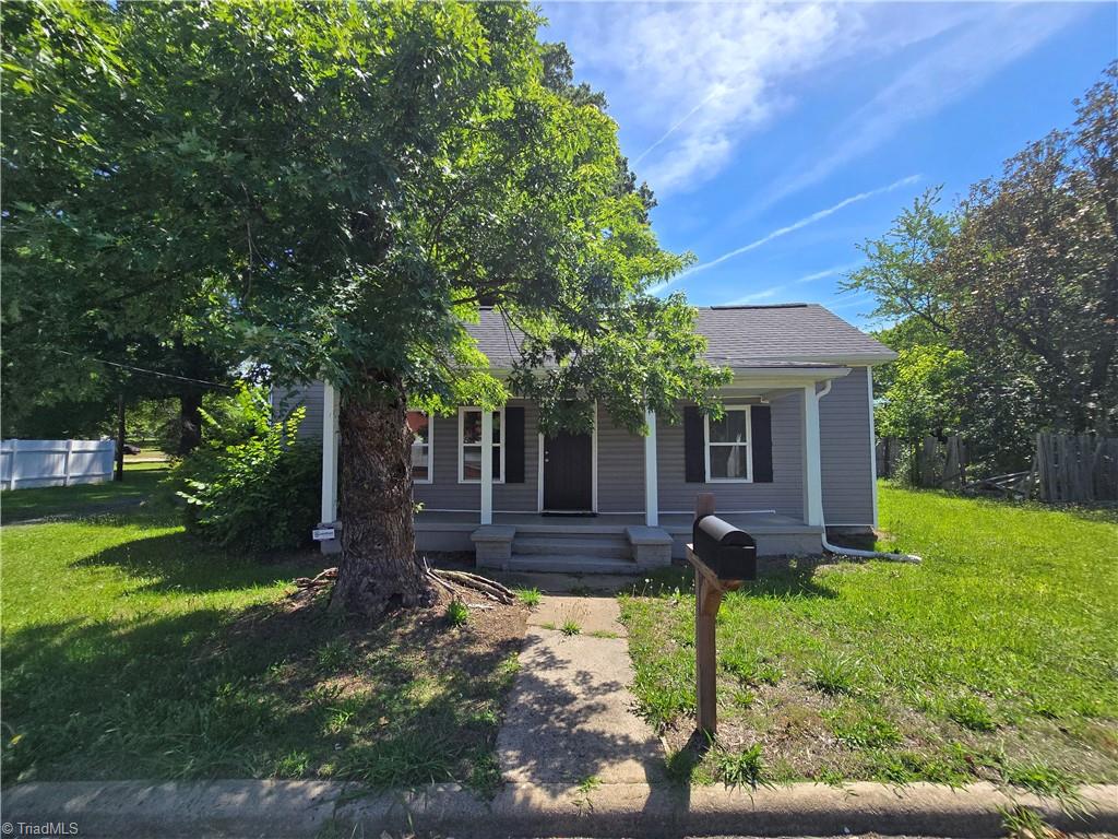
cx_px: 559
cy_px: 420
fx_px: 420
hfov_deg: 106.2
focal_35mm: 13
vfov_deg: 89.9
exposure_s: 1/1946
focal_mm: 2.2
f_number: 2.2
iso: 50
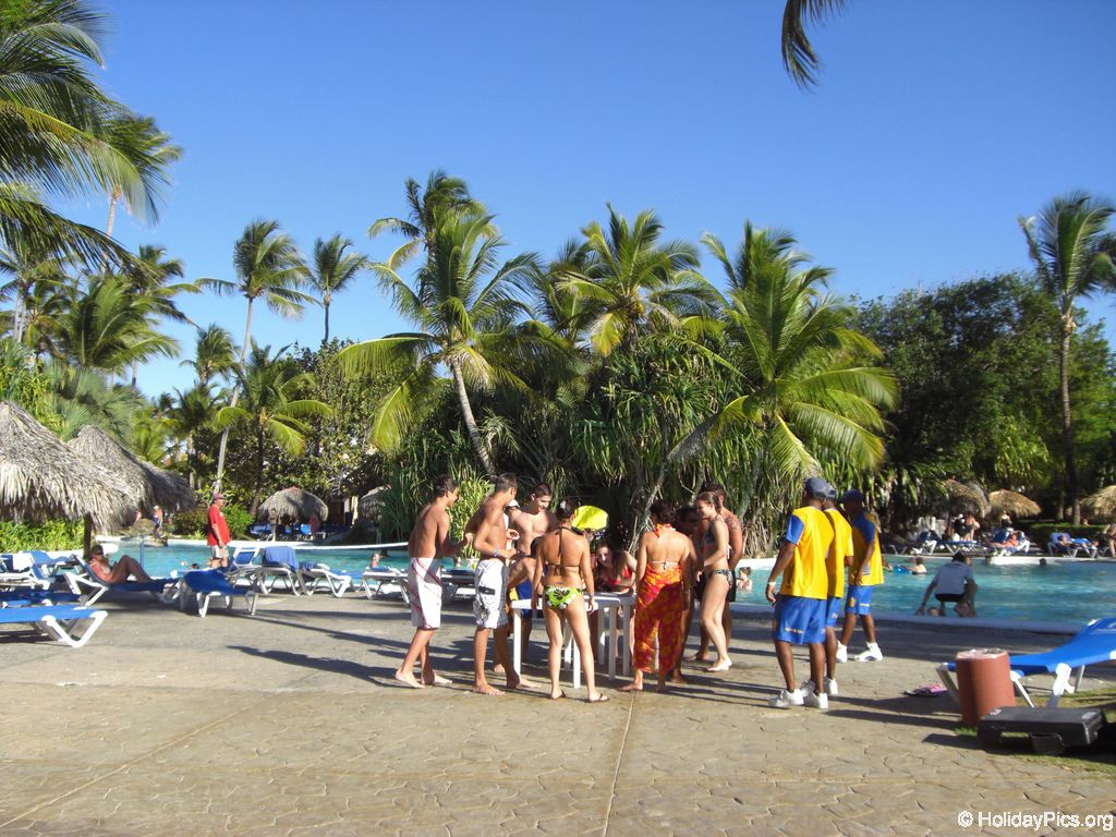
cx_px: 558
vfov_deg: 37.7
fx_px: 1225
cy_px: 418
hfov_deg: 49.0
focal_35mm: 38
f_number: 2.7
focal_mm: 6.2
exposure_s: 1/1000
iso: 64
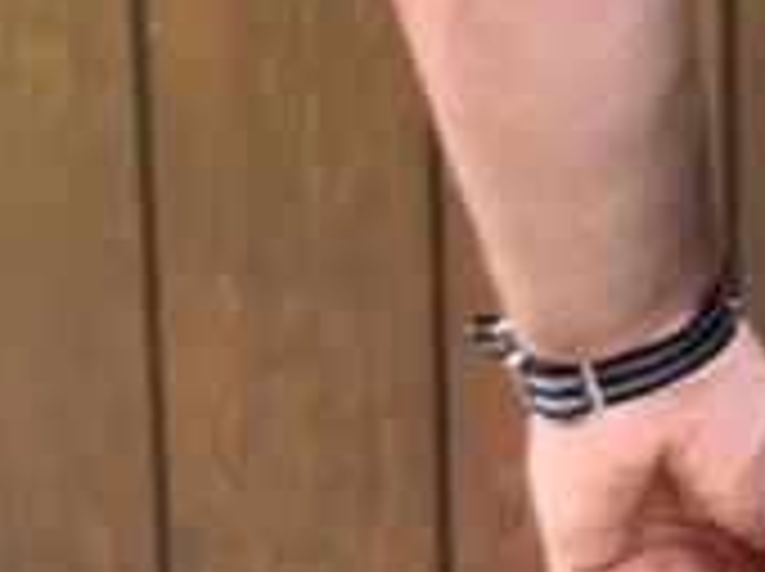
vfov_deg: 9.1
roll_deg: +1.7
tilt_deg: -11.6
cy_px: -338
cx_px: 1472
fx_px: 3465
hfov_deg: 11.5
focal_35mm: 157
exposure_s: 1/121
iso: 50
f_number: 1.8
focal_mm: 4.25
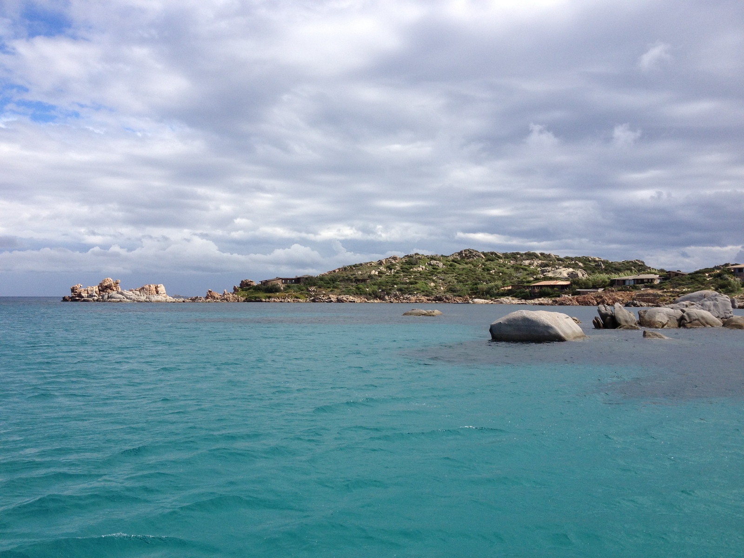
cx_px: 372
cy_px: 279
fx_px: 752
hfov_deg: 52.6
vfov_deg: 40.7
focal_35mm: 35
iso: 64
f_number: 2.4
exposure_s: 1/1972
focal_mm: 4.28
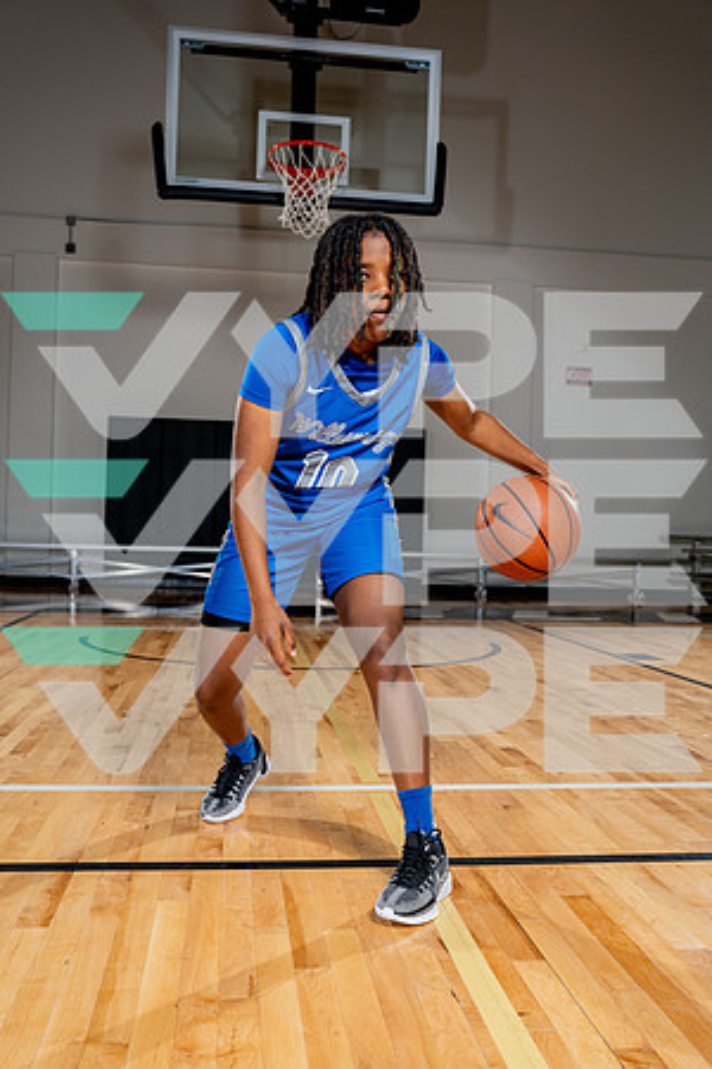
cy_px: 534
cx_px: 356
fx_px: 979
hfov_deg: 40.0
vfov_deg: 57.2
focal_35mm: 33
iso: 200
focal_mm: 33
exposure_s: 1/250
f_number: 5.6
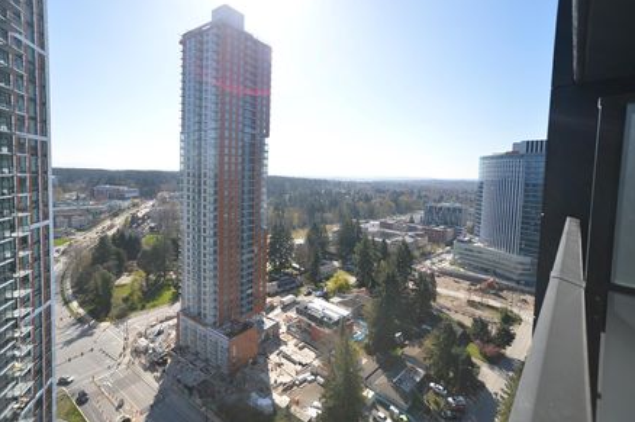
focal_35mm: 16
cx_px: 307
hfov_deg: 96.8
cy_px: 188
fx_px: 282
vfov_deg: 73.4
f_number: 5
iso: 200
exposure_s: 1/640
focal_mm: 14
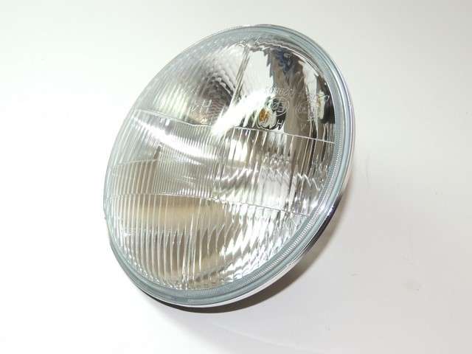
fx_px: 682
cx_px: 236
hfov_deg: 38.2
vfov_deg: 29.1
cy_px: 177
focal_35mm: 50
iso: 100
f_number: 3.6
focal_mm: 8.9
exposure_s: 1/80
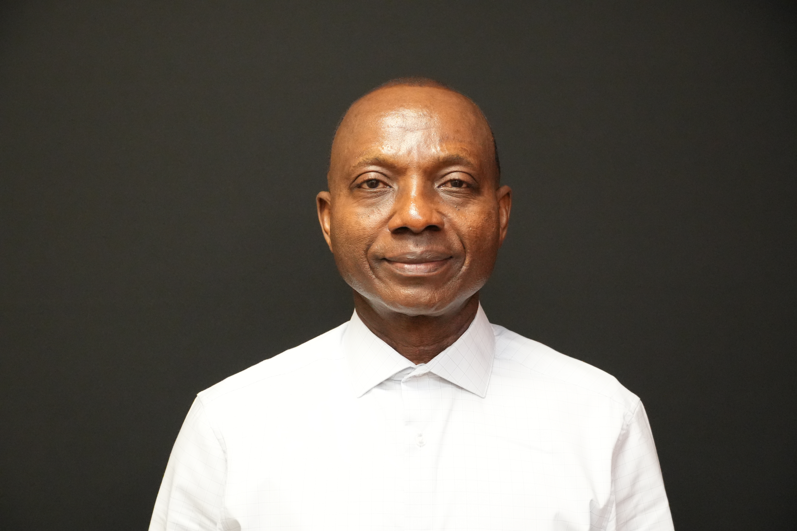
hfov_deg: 28.1
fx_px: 1594
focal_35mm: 72
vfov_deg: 18.9
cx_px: 398
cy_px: 266
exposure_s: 1/160
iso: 6400
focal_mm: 48
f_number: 5
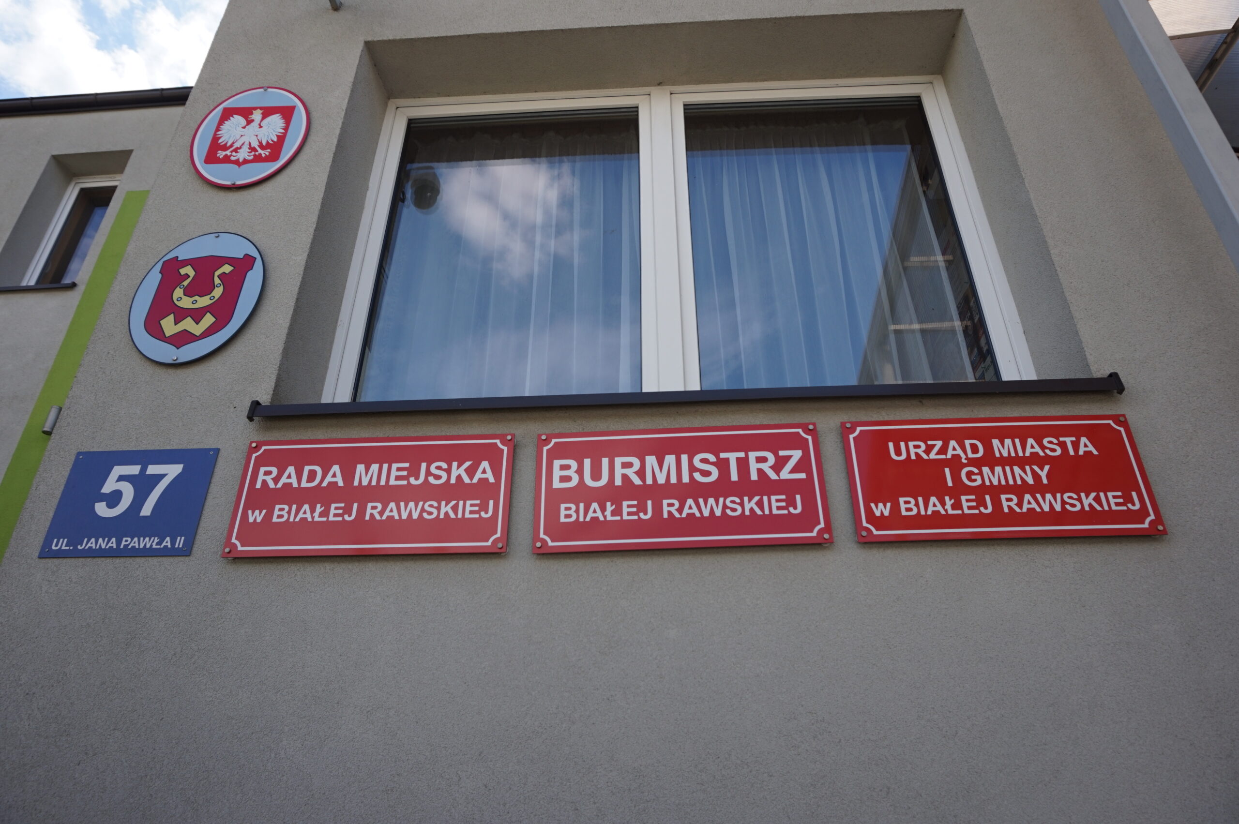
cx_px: 620
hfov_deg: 73.8
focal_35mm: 24
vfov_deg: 53.1
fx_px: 825
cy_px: 412
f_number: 6.3
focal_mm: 16
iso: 100
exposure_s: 1/200
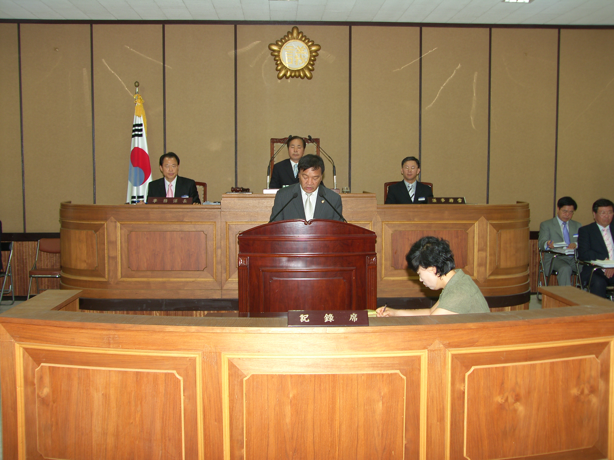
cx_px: 307
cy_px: 230
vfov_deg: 36.0
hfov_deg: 46.8
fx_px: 709
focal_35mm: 40
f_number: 2.5
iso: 50
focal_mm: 10.3
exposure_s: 1/40
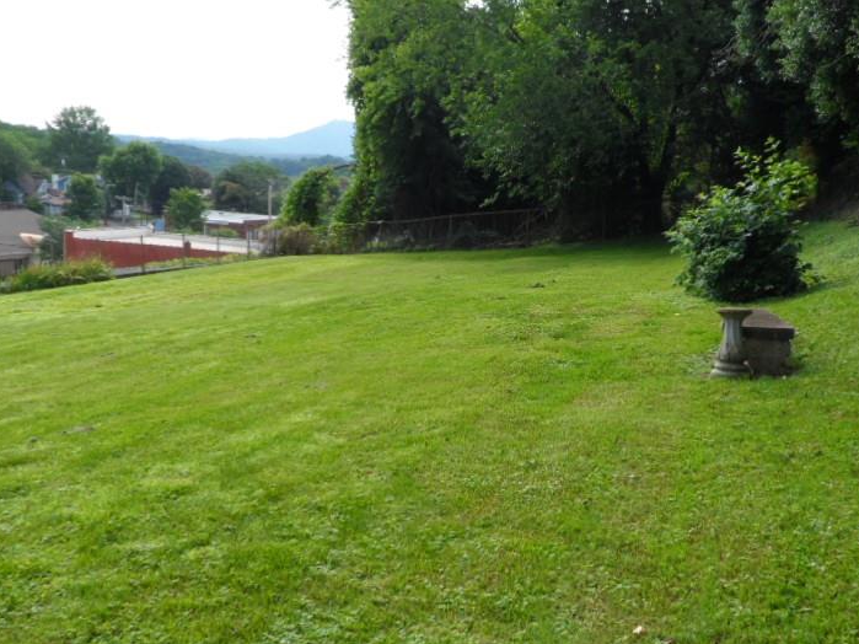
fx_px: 1017
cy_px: 333
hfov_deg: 45.5
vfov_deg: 35.1
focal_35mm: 41
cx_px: 524
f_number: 3.1
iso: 80
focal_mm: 4.9
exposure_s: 1/750
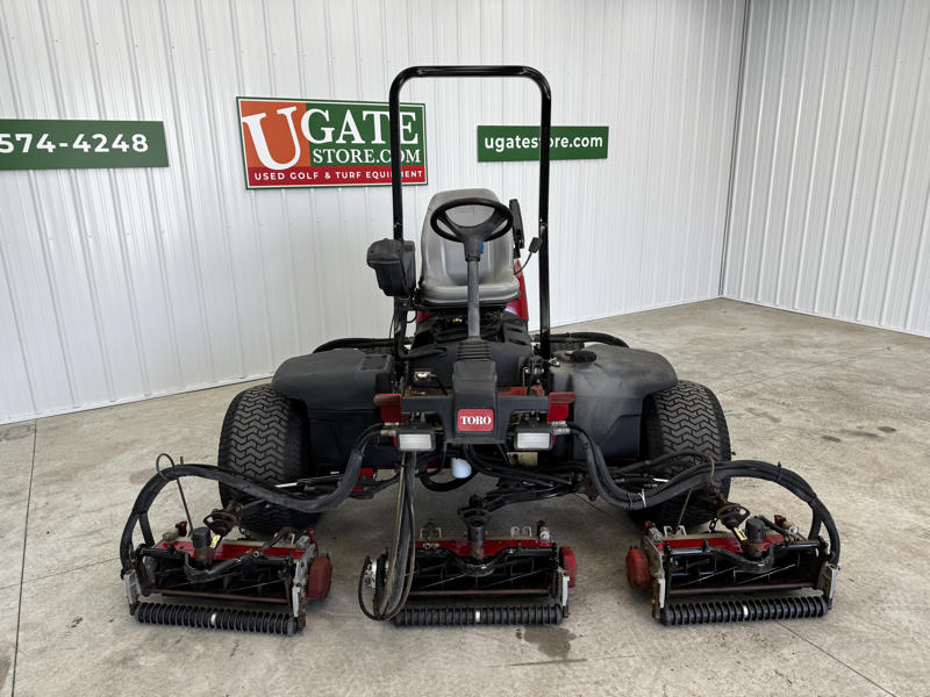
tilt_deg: -16.7
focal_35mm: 24
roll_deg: +0.7
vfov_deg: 56.8
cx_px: 465
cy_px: 348
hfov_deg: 71.6
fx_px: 645
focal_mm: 6.76
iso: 64
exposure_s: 1/159
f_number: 1.78
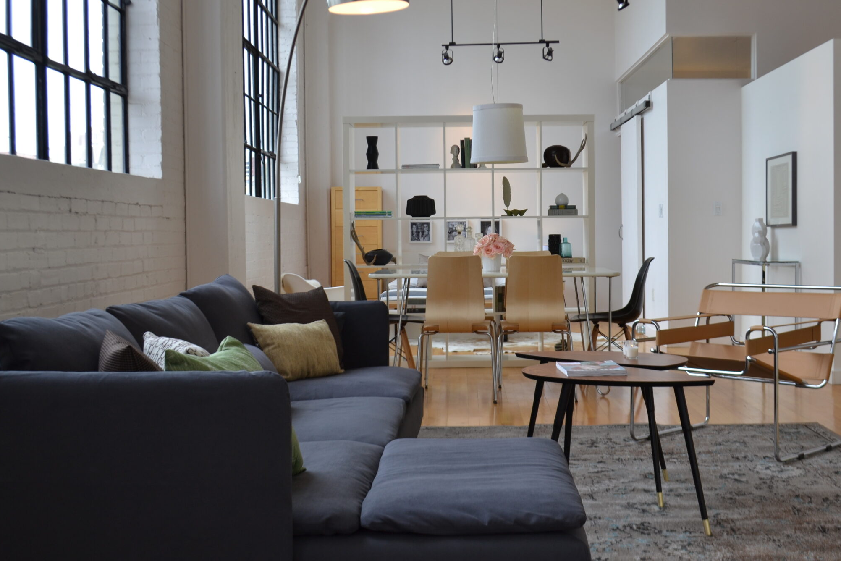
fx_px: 1075
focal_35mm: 46
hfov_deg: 42.6
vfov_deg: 29.2
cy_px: 264
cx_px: 487
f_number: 5.6
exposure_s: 1/40
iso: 100
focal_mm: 24
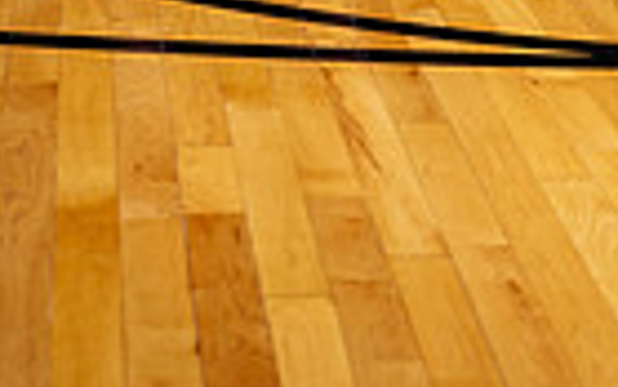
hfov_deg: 16.7
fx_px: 2106
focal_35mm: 125
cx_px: 405
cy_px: -596
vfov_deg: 9.2
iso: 400
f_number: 4
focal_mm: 38
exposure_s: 1/250
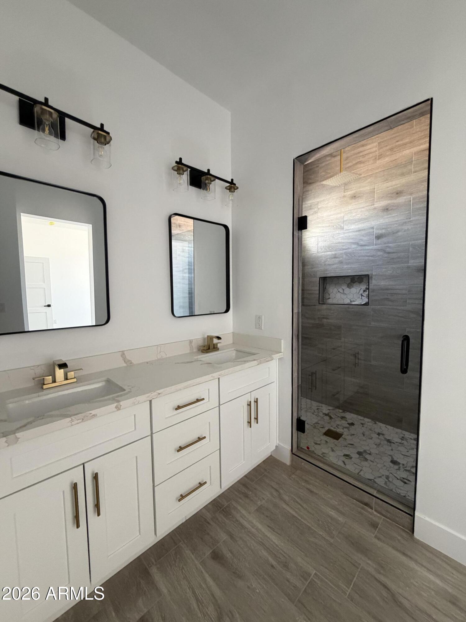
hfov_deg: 85.7
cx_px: 233
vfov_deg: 102.1
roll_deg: +1.3
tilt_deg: -4.4
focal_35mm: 14
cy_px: 311
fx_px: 251
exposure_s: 1/60
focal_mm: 2.22
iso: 400
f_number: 2.2
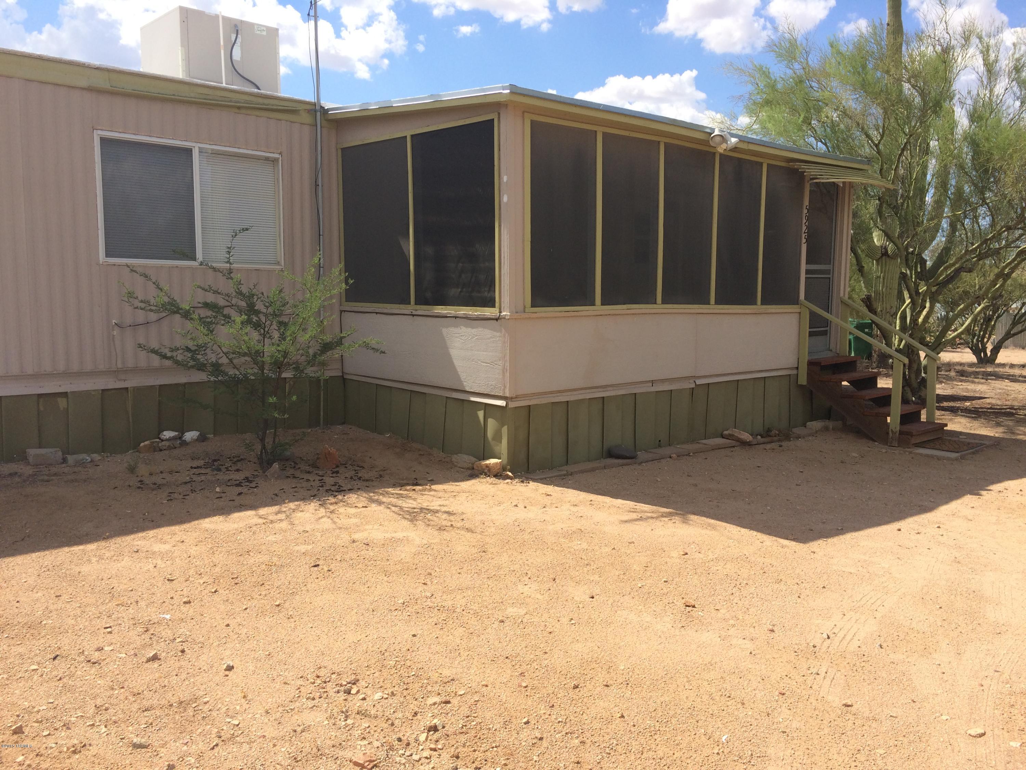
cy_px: 385
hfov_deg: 61.7
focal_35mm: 29
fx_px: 860
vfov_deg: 48.2
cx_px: 513
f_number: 2.2
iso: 32
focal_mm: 4.15
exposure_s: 1/1866
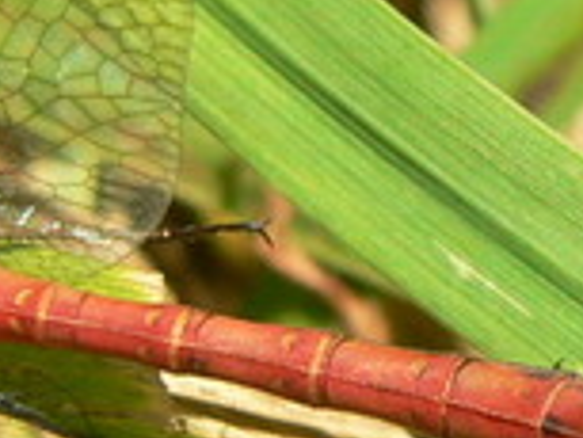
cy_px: 328
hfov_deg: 3.3
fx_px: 10046
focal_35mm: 596
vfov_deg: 2.5
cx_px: 600
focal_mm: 17.8
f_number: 4
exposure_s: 1/320
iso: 80
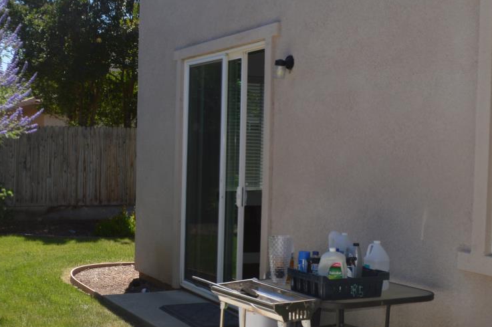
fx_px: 751
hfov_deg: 35.3
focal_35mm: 55
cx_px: 110
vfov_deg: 24.6
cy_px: 178
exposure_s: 1/200
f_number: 8
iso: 100
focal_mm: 18
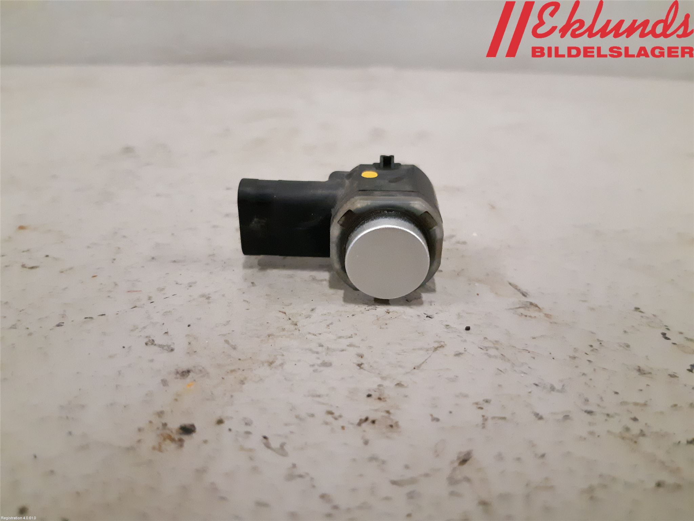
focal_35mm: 26
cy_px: 260
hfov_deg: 67.3
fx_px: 521
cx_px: 347
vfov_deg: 53.1
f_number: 1.7
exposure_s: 1/204
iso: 800
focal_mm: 3.93
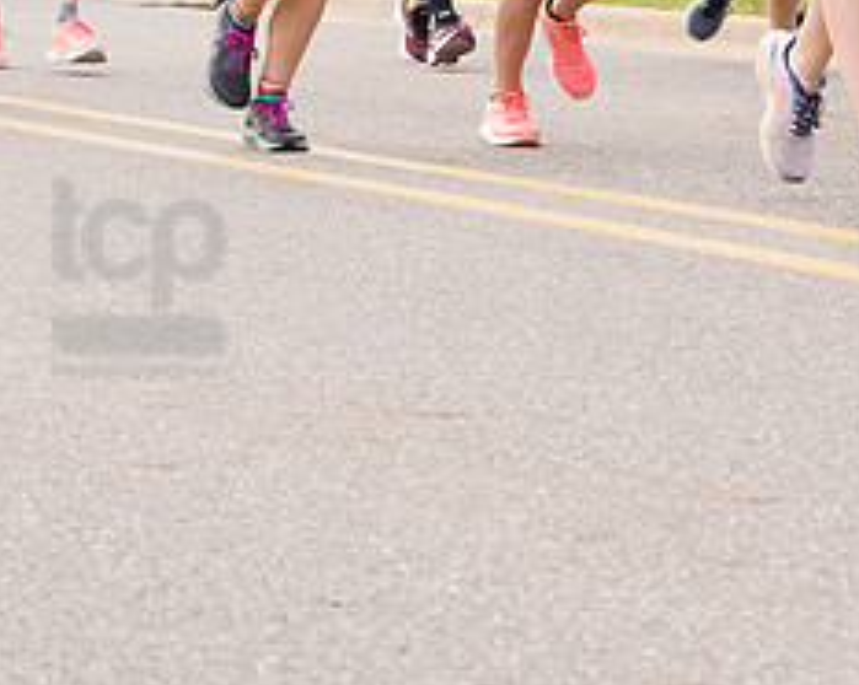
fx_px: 5665
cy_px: -122
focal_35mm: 223
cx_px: 544
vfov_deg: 6.9
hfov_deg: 8.7
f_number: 7.1
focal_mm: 82
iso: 4000
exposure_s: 1/1600
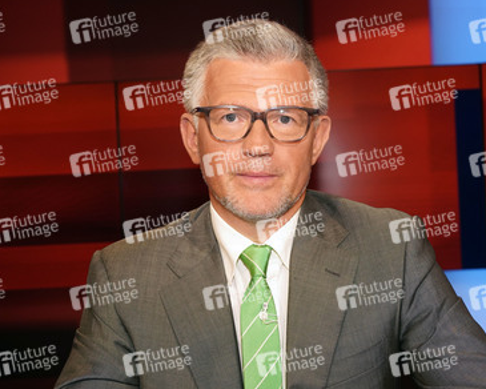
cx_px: 255
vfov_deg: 34.2
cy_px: 194
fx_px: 633
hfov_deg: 42.0
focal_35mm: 44
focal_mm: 38
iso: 1600
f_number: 4.5
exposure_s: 1/160
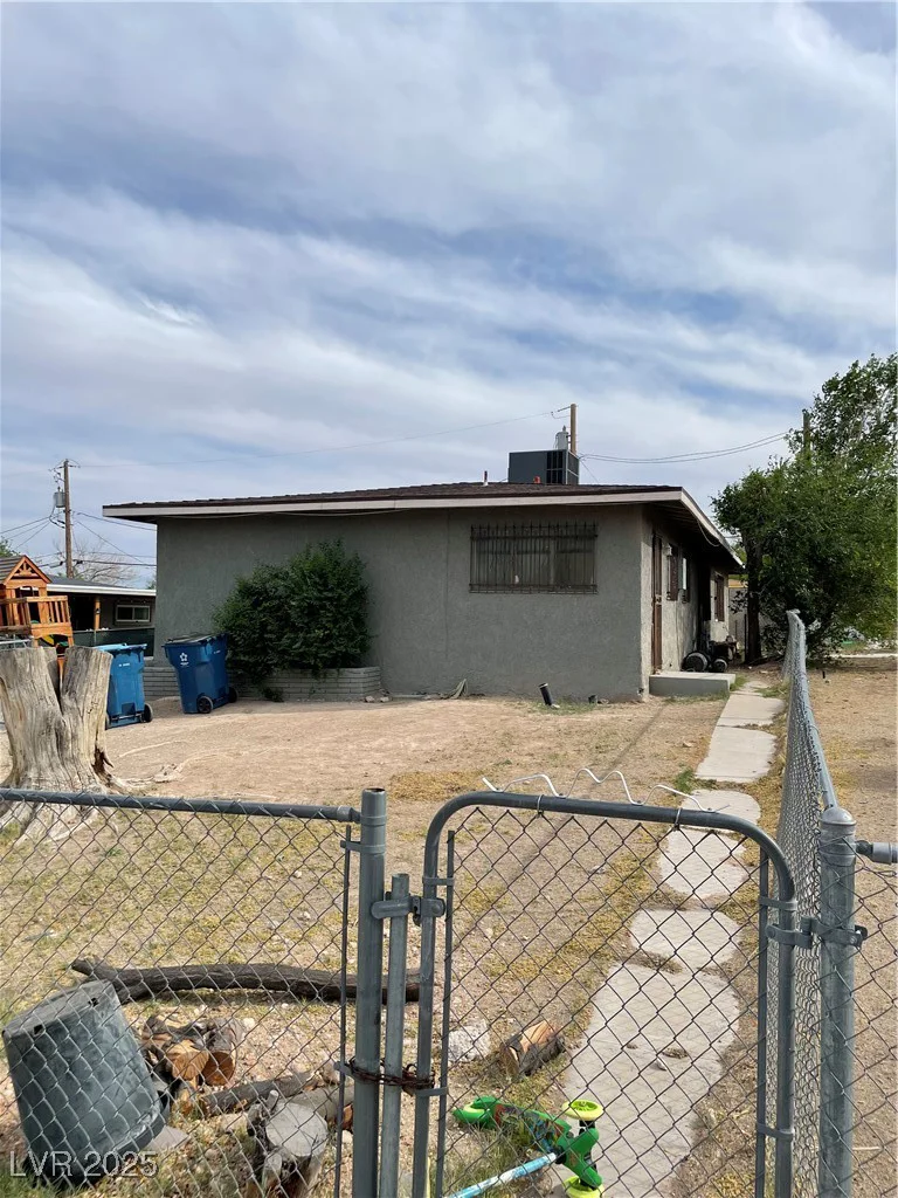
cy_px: 599
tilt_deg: +2.5
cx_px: 449
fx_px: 899
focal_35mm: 26
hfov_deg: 53.1
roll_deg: -0.2
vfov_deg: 67.3
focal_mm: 4.2
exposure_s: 1/5051
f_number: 1.6
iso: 32
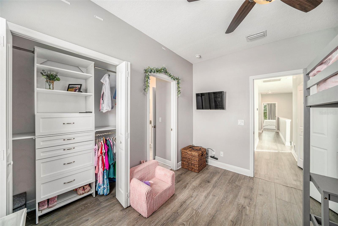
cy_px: 113
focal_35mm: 12
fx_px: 113
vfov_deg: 90.0
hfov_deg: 112.6
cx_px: 169
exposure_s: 1/125
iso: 400
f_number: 7.1
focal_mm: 12
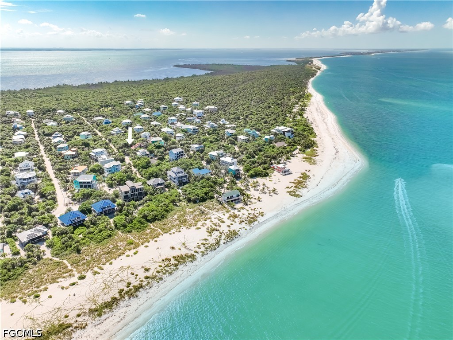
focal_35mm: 24
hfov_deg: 71.6
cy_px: 170
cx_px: 226
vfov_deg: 56.8
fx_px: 314
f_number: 2.8
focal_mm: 12.29
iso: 100
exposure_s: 1/80
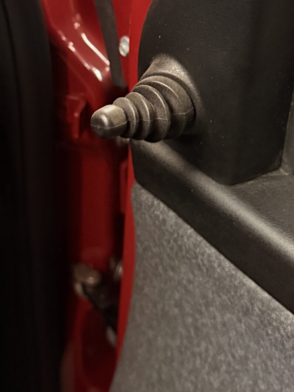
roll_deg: -0.8
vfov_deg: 32.1
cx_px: 118
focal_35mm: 58
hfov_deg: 25.2
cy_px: 65
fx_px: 657
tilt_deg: -33.4
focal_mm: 6.76
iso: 800
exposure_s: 1/33
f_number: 1.78
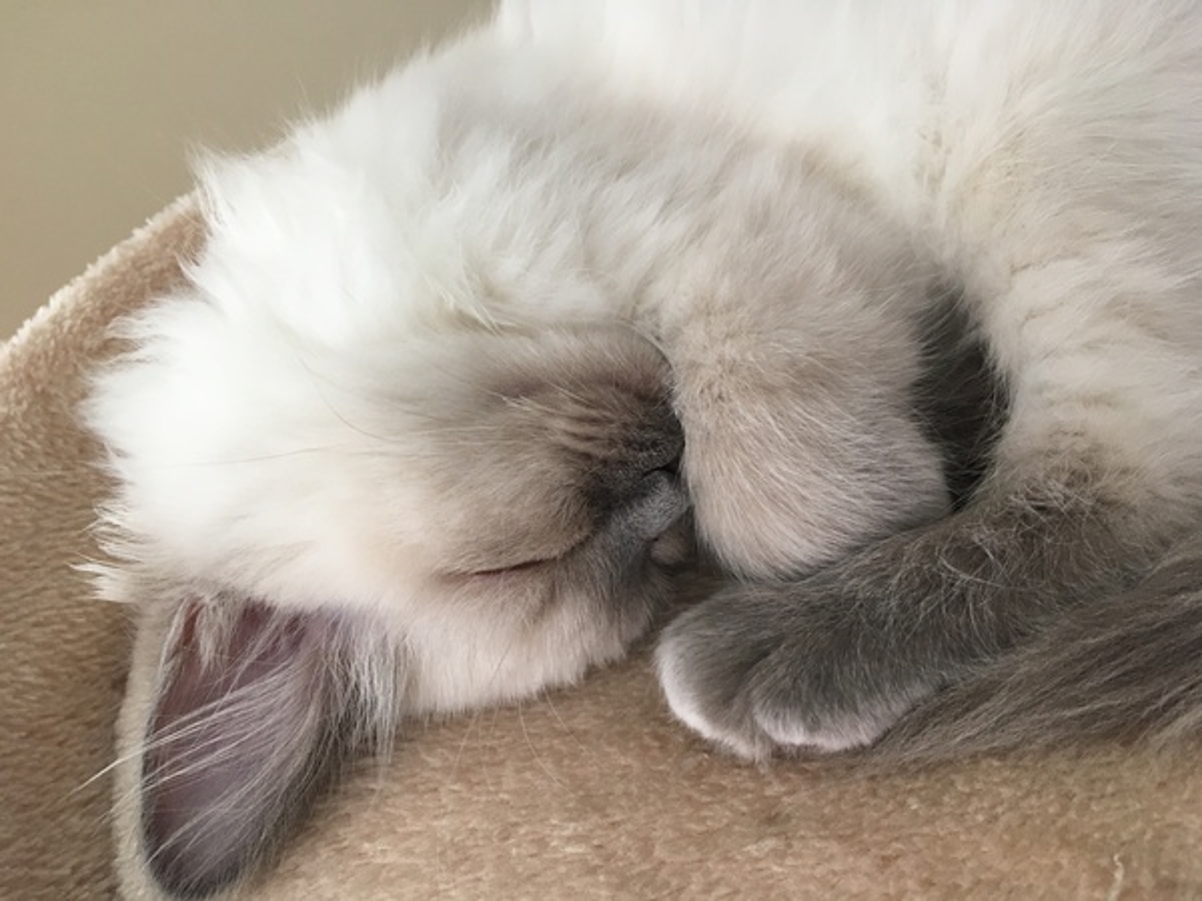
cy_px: 450
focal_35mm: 29
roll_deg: +12.1
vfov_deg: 48.2
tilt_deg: -35.2
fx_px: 1007
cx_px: 601
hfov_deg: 61.7
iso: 50
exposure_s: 1/33
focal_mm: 4.15
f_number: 2.2
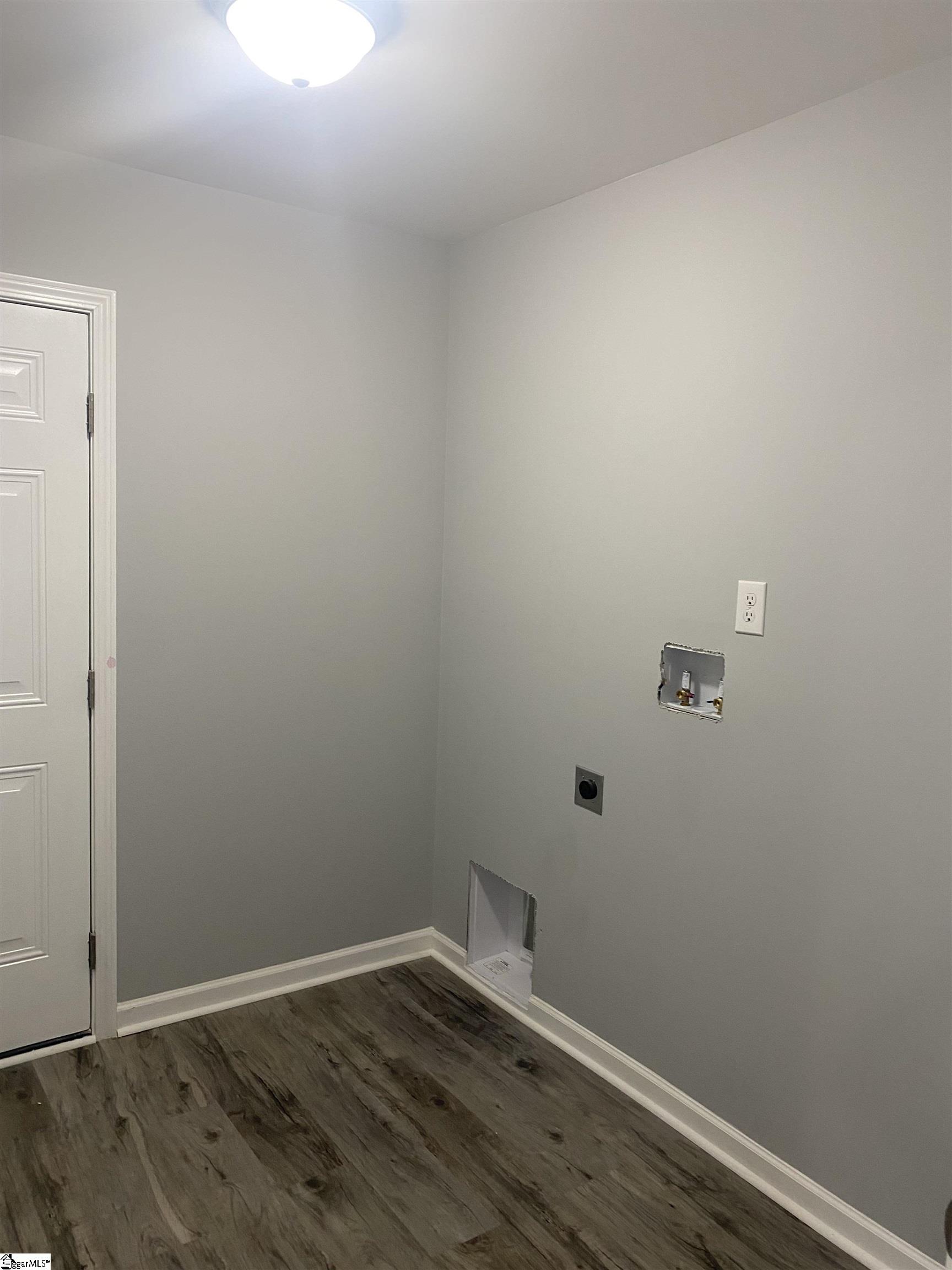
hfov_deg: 53.1
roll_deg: -1.6
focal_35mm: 26
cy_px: 635
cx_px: 476
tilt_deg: -4.5
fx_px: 953
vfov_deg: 67.3
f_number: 1.8
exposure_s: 1/60
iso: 100
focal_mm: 4.25
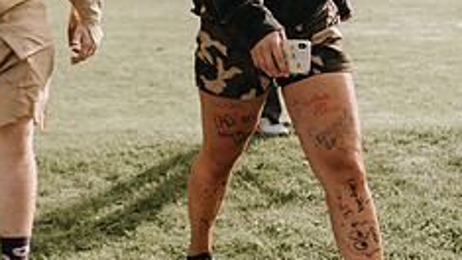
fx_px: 869
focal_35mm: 71
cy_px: -29
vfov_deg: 16.4
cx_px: 225
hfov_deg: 29.8
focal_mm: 24
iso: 100
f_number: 2.8
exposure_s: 1/1250
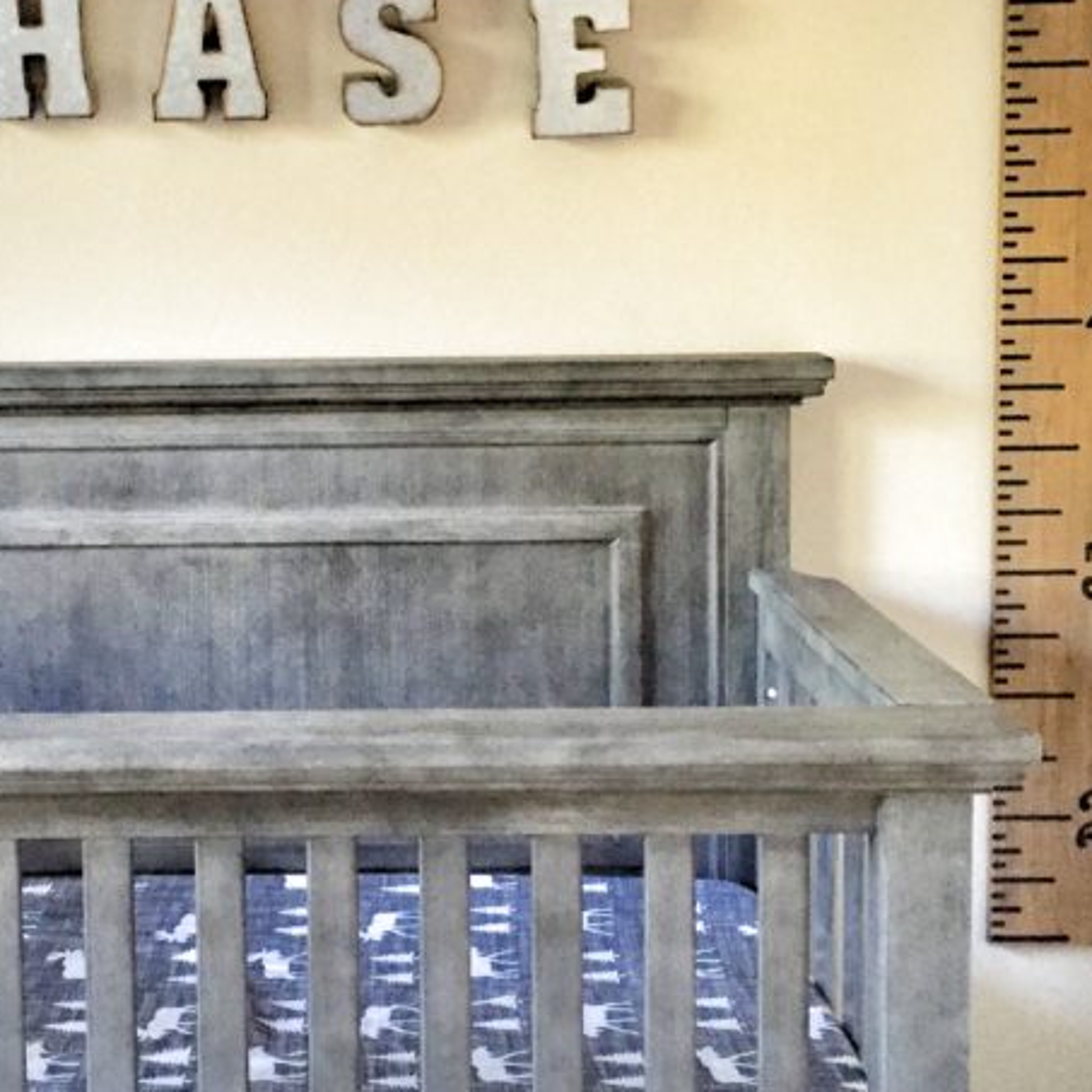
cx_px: 292
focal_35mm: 58
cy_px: 398
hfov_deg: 29.2
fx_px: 2070
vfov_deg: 29.4
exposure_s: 1/20
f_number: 2.2
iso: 250
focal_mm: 4.15
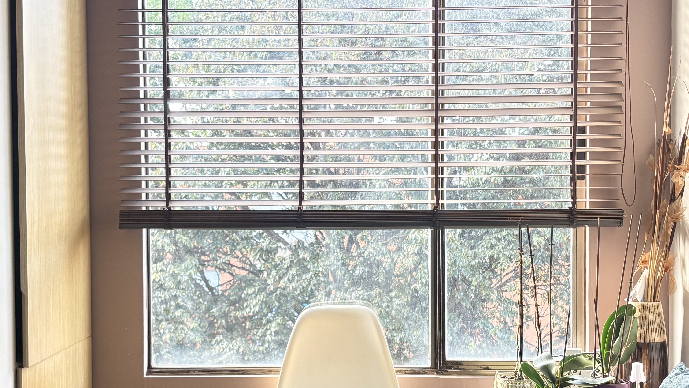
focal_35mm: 55
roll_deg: +0.5
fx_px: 1005
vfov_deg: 21.8
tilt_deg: -2.2
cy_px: 246
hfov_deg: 37.8
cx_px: 332
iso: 125
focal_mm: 5.96
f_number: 1.6
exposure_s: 1/104
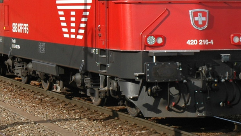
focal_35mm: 171
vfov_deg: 7.1
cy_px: 16
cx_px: 120
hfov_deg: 12.6
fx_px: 1091
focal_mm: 35
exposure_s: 1/320
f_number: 9
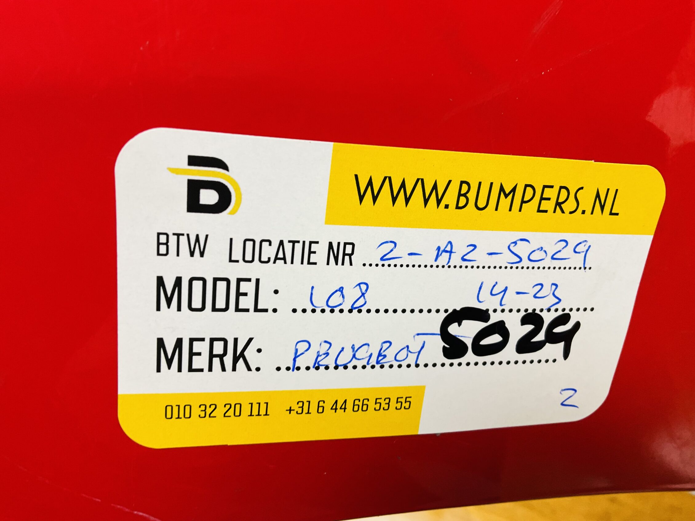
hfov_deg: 61.7
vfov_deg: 48.2
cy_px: 260
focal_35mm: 29
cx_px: 348
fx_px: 582
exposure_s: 1/50
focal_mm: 3
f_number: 1.8
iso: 64
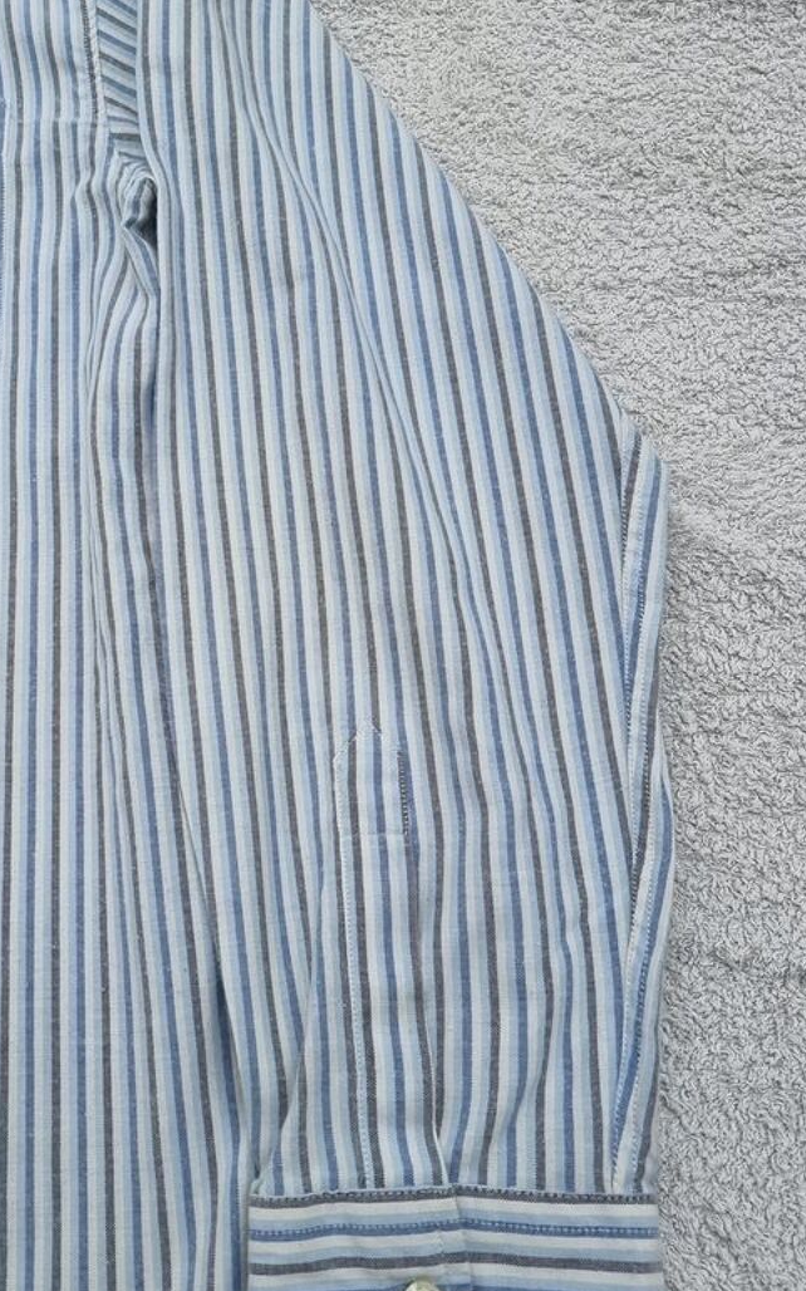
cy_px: 573
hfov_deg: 37.7
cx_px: 241
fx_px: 1160
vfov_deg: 58.0
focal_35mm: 33
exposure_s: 1/176
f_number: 1.8
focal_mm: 6.7
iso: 50
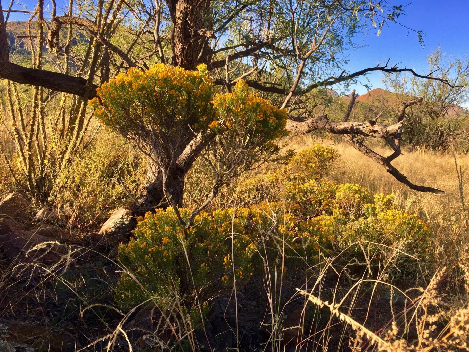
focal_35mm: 34
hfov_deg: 53.8
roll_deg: -5.1
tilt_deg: -9.5
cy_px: 199
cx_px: 267
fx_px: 461
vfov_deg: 41.7
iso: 32
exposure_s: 1/590
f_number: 2.2
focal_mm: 4.15
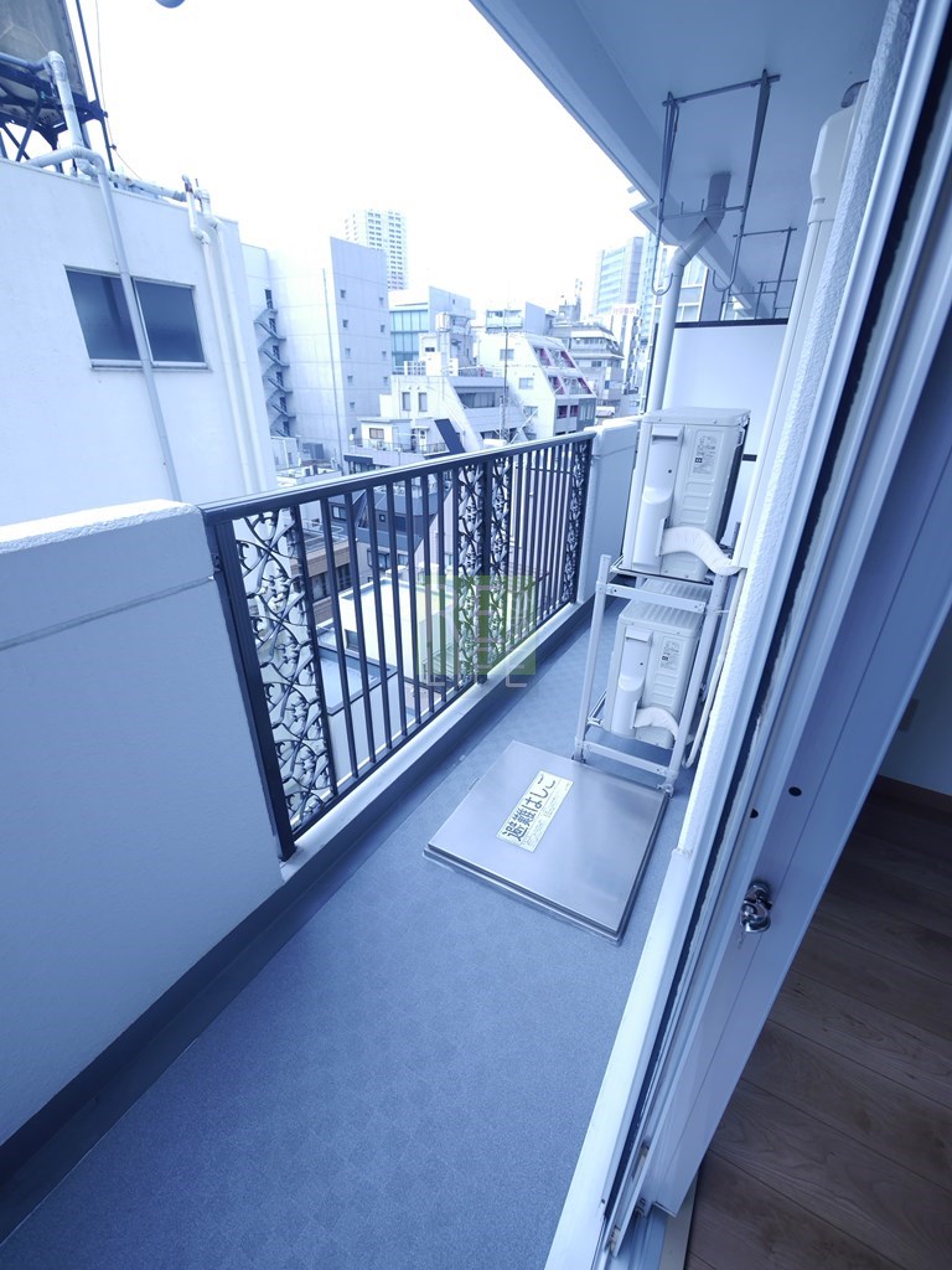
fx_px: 513
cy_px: 635
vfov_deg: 102.1
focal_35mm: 14
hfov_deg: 85.7
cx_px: 476
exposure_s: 1/200
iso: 160
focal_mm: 7
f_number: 4
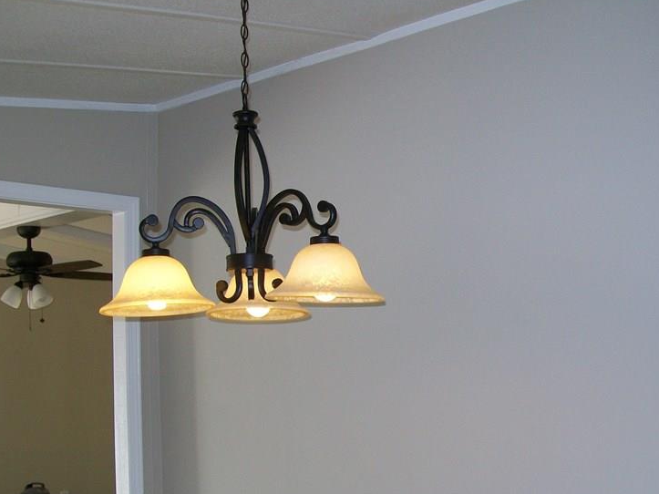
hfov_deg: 37.5
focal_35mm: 51
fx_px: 971
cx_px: 356
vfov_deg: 28.3
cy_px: 342
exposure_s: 1/60
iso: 64
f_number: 2.7
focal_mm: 6
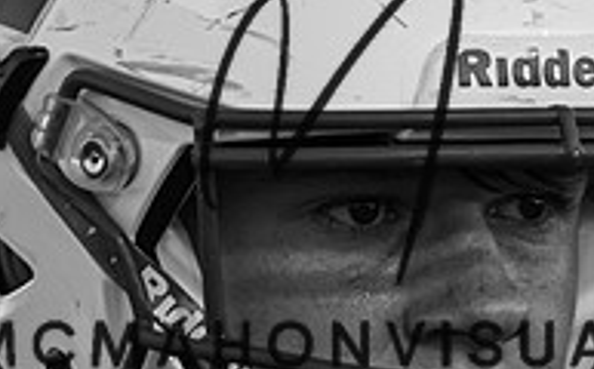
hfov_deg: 1.5
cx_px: 413
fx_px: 22437
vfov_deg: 0.9
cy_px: 41
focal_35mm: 1388
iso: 200
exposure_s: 1/1600
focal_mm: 200
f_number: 2.8
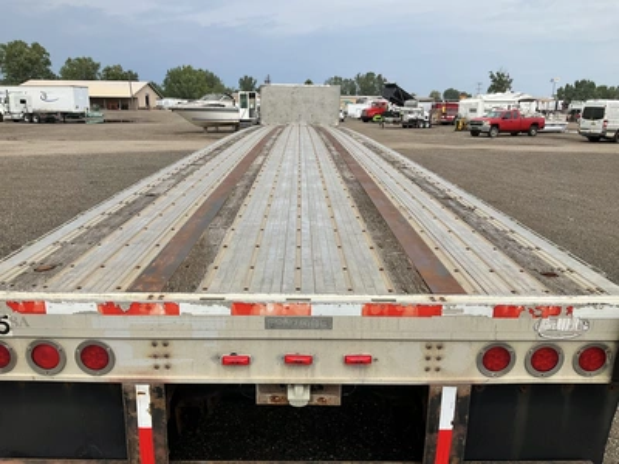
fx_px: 519
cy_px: 232
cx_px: 310
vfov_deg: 48.2
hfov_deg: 61.7
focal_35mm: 29
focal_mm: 3
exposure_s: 1/2058
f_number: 1.8
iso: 25
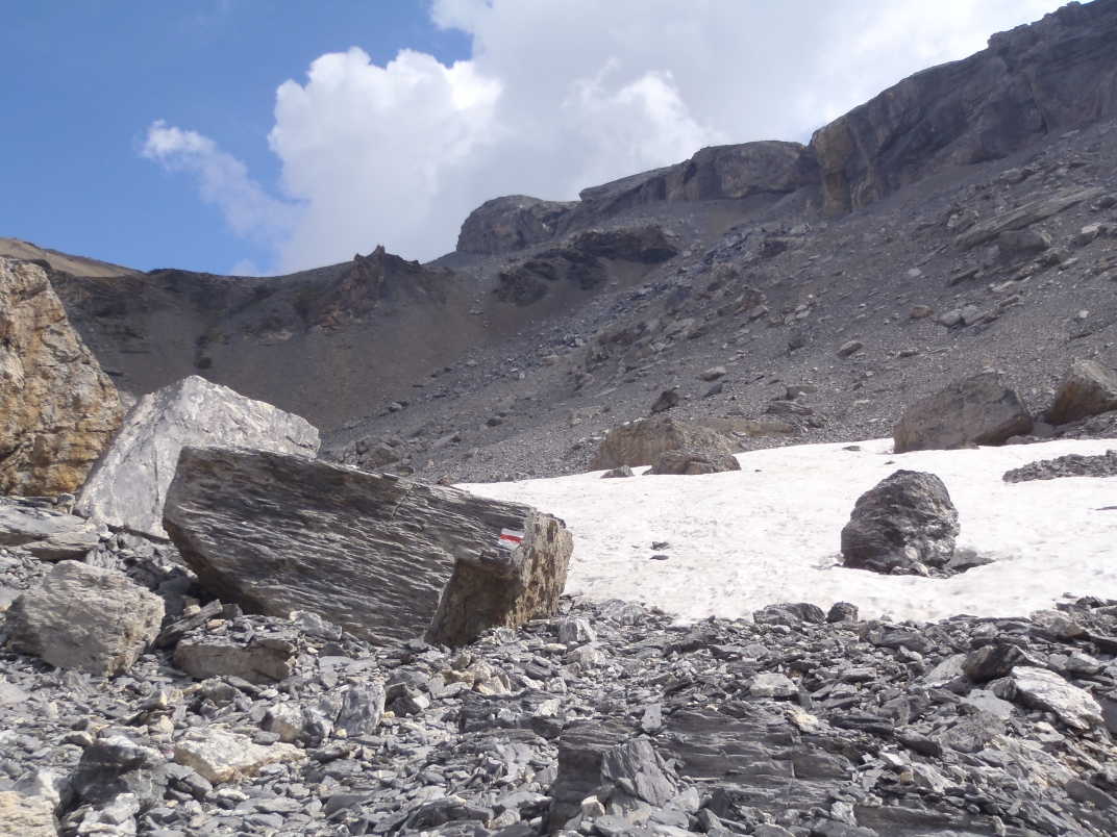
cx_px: 558
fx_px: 1162
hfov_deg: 51.4
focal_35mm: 36
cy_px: 418
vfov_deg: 39.7
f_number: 5
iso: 80
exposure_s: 1/400
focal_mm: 6.53
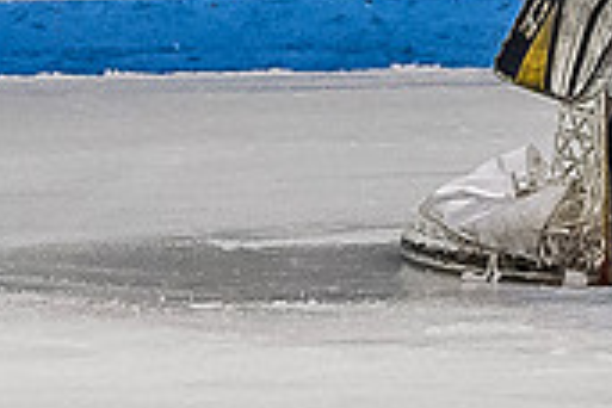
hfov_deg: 1.3
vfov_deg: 0.9
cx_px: 935
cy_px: -95
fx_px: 27385
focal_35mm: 1611
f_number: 3.2
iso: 1600
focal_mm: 120
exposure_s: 1/800
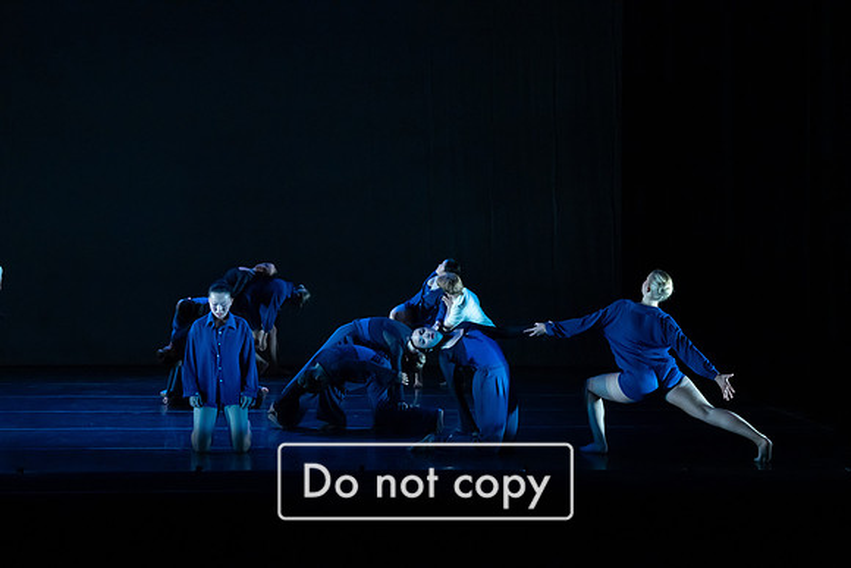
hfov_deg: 22.9
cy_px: 284
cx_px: 426
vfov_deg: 15.4
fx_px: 2104
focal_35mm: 89
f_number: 5.6
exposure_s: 1/250
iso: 4000
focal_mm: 89
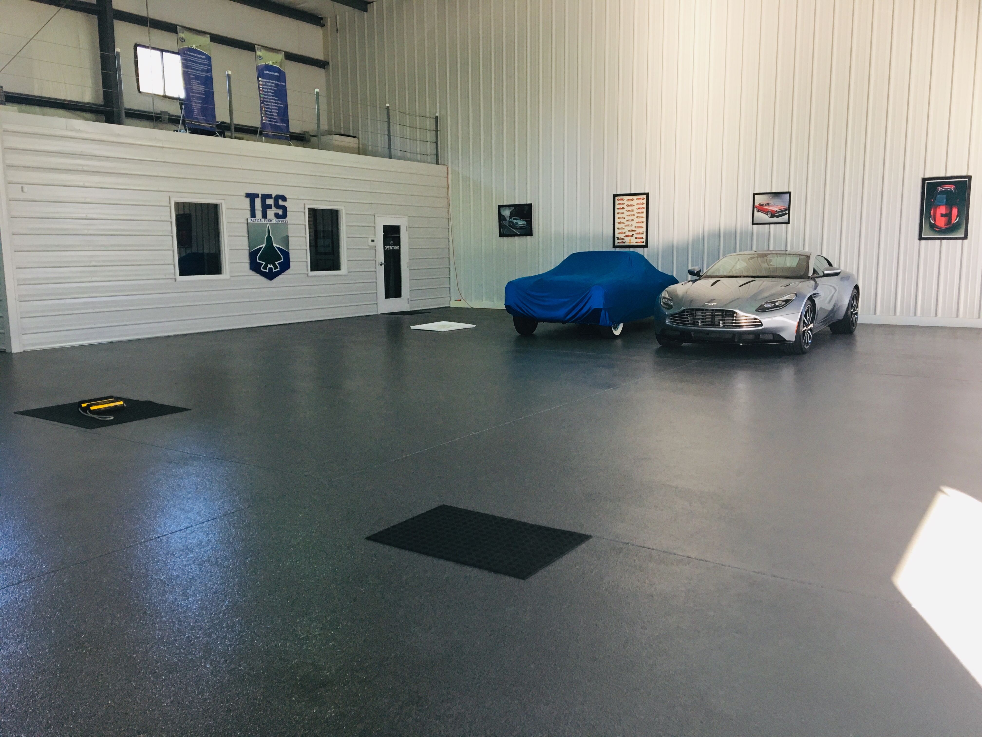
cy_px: 368
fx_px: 823
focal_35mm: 29
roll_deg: -0.9
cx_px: 491
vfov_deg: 48.2
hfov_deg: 61.7
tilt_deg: -9.7
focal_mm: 4.15
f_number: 2.2
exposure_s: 1/30
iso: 40
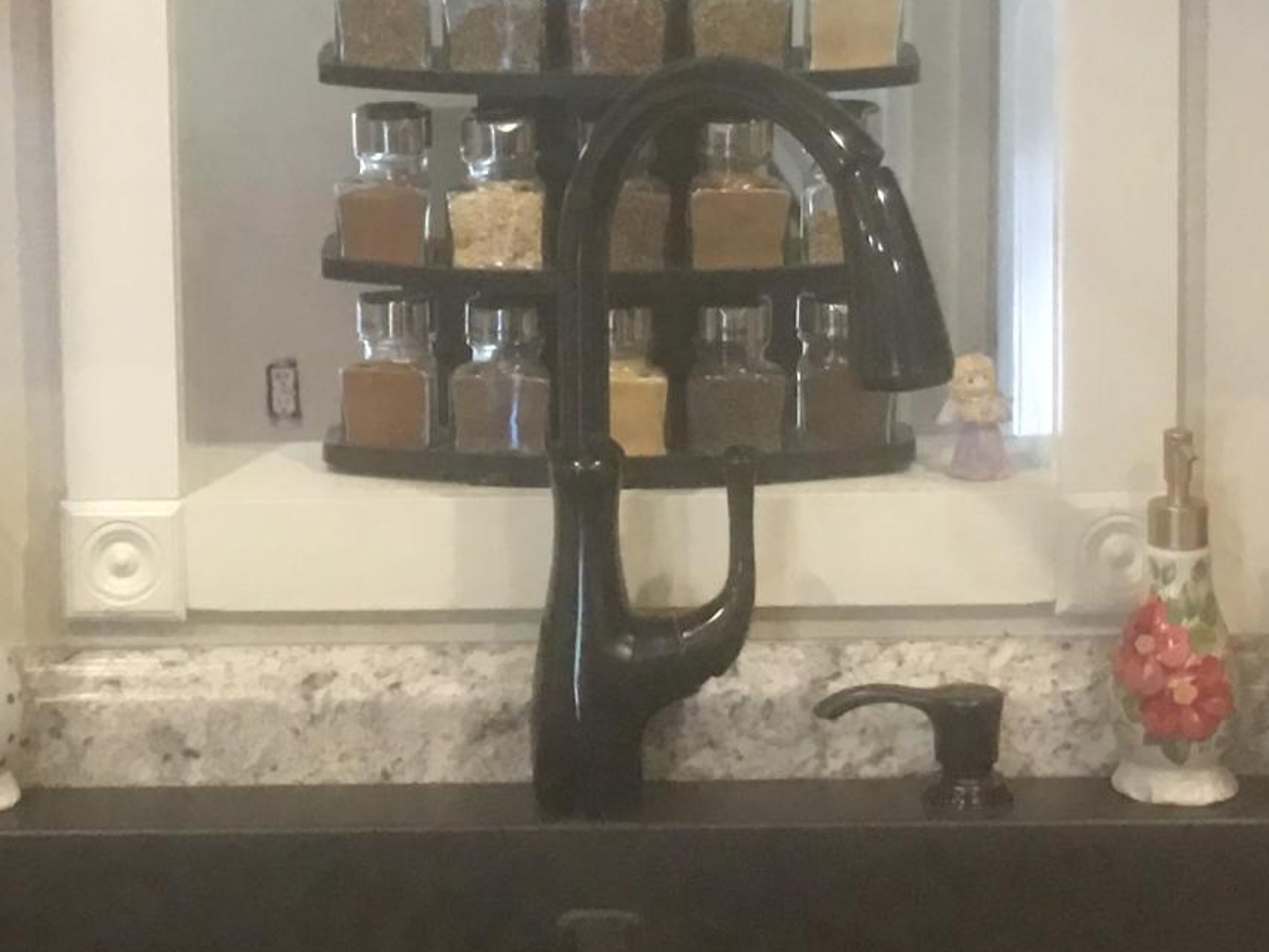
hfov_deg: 19.2
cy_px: 239
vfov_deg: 14.5
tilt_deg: -7.2
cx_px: 494
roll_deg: +0.0
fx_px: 3740
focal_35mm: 102
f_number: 2.2
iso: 100
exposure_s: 1/15
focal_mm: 4.15
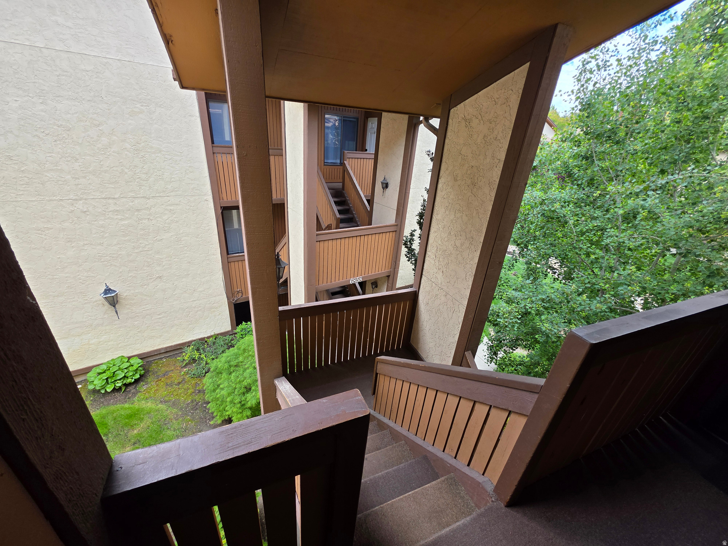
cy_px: 273
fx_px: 273
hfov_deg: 106.2
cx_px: 364
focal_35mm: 13
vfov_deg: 89.9
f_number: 1.9
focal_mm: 2.2
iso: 20
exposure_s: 1/120
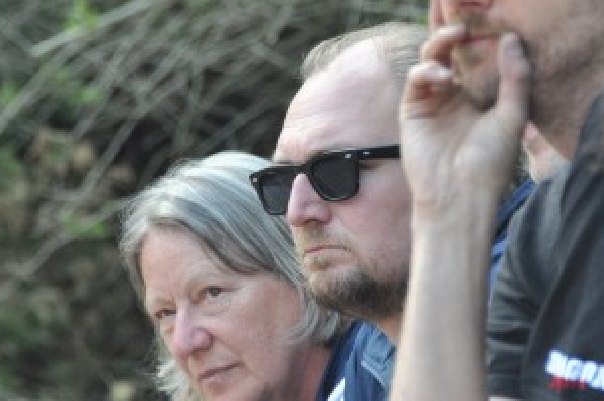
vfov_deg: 2.2
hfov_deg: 3.3
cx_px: 355
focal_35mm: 627
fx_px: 10503
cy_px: 189
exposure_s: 1/200
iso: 500
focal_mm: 200
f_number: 5.6
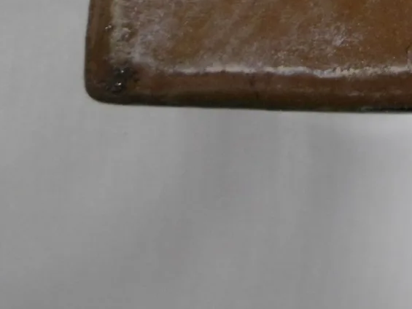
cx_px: 531
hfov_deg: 24.9
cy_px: -120
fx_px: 810
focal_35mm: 68
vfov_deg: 19.5
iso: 250
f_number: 3.1
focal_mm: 4.3
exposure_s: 1/60
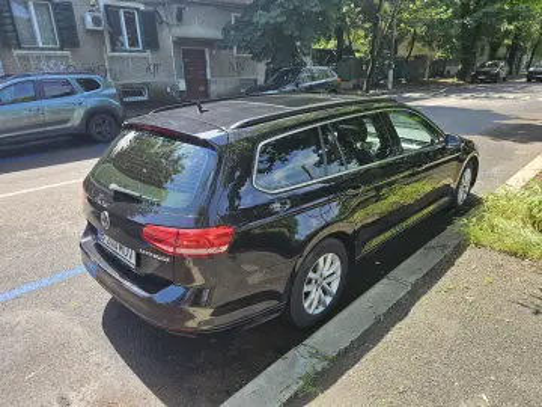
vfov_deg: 58.9
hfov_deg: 73.9
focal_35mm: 23
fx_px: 360
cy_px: 204
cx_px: 271
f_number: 1.7
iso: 20
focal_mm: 6.3
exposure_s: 1/224
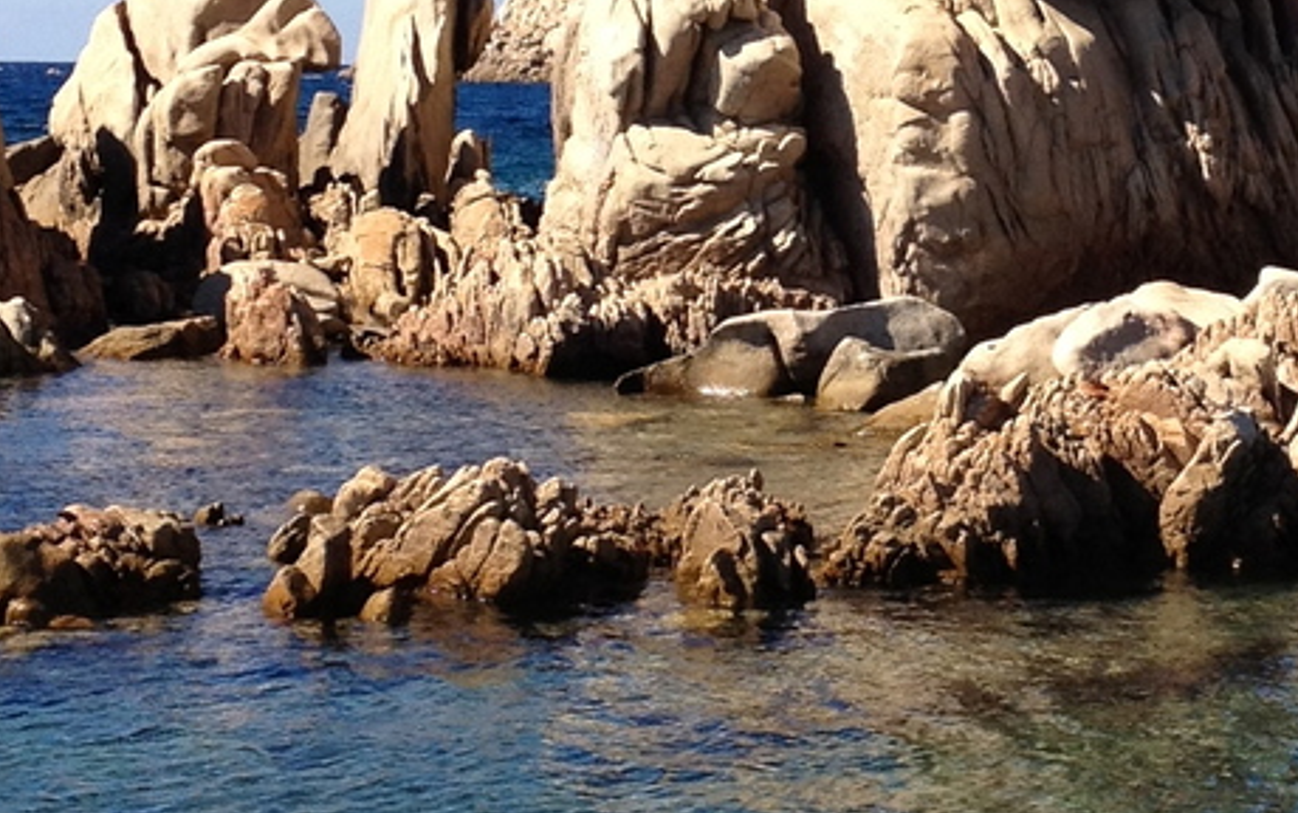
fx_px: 4566
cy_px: 119
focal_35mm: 129
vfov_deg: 10.1
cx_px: 1036
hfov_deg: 16.1
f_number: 2.4
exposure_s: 1/1453
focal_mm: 4.28
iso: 64
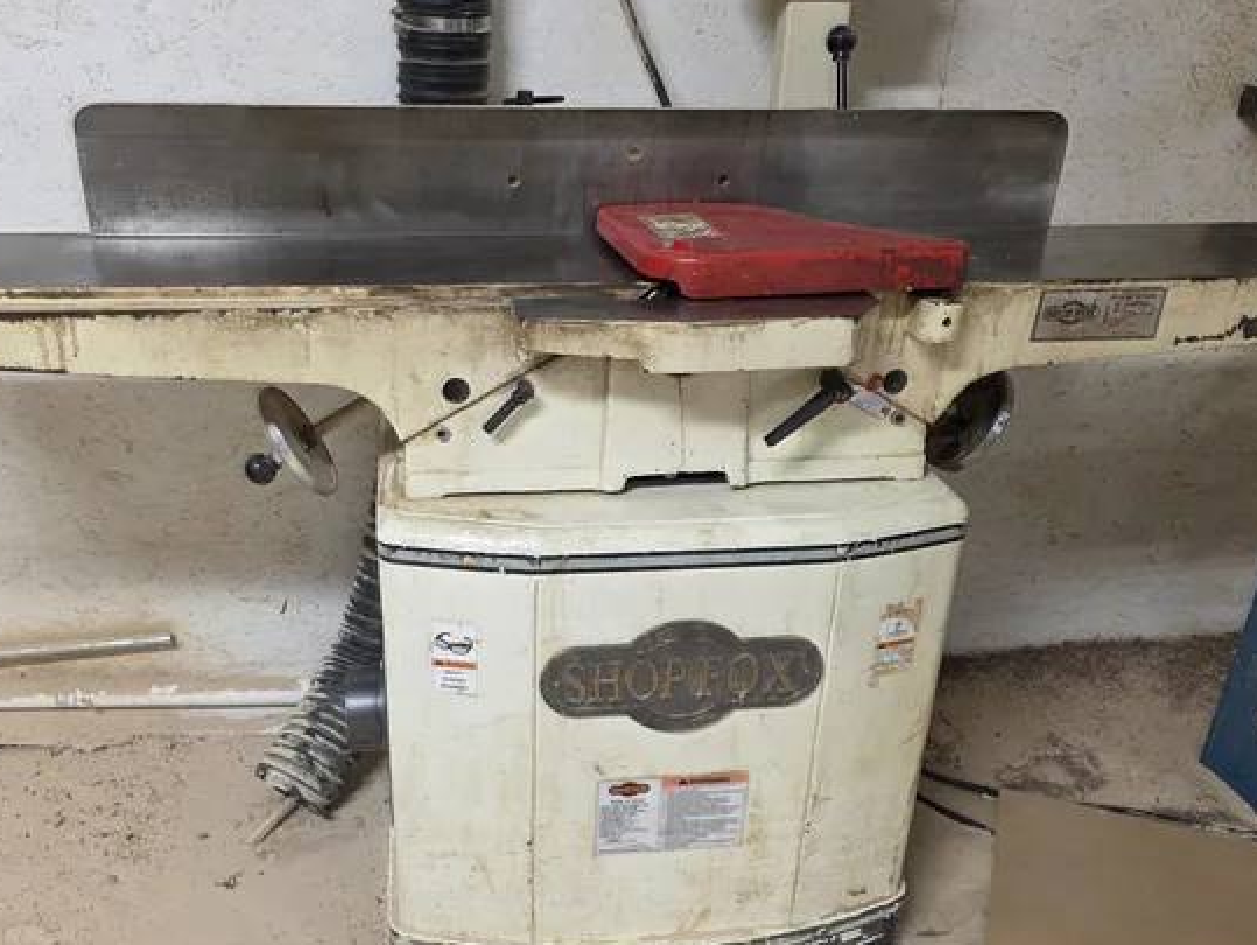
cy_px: 542
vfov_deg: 44.1
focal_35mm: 32
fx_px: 1163
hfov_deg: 56.7
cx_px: 578
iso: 320
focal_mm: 6.3
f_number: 1.7
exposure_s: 1/120
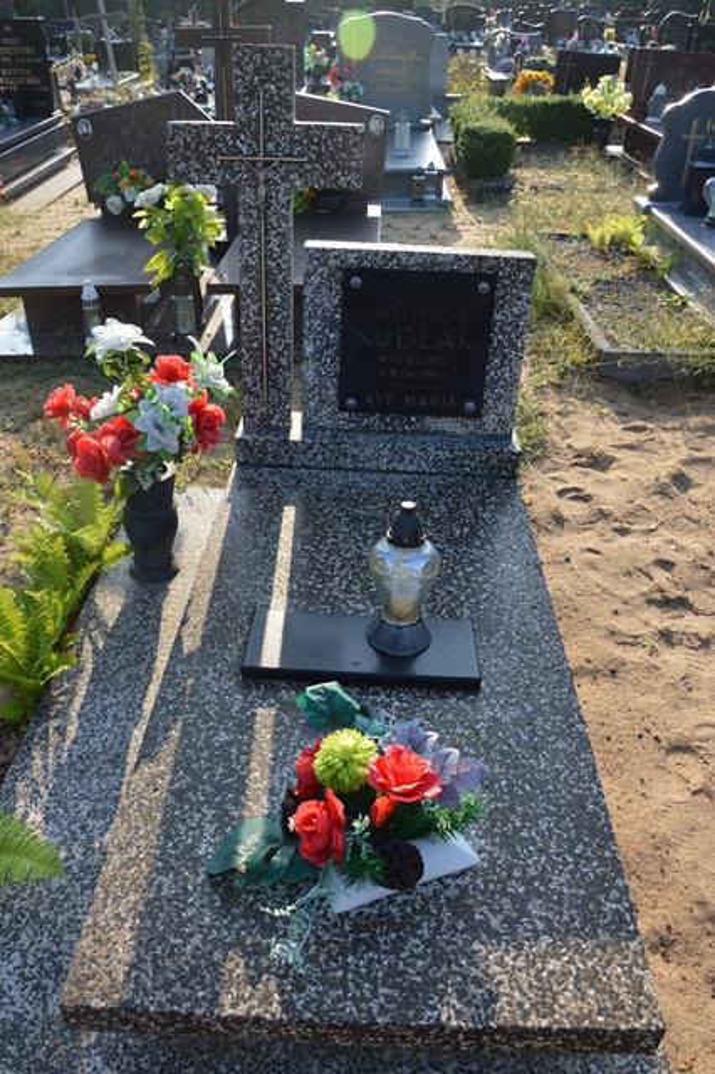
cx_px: 358
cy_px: 537
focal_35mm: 27
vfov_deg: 67.4
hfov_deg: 47.9
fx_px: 805
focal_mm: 18
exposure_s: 1/125
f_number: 5.6
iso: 100
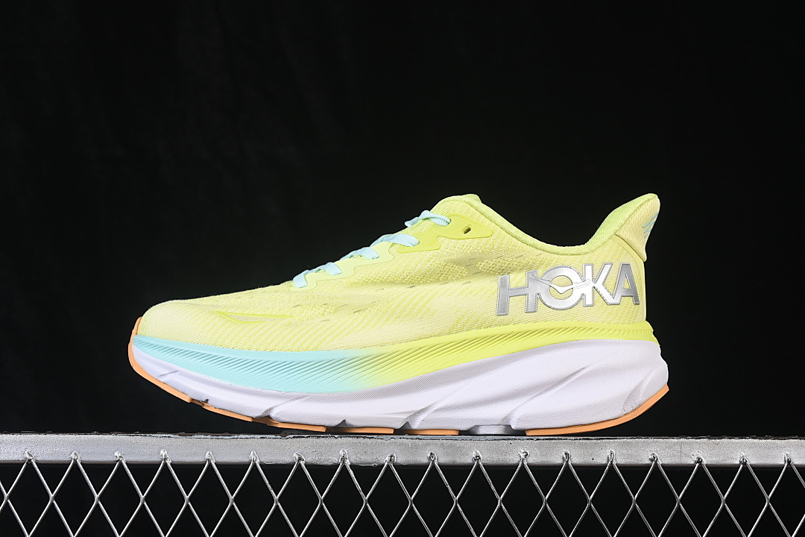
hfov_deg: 27.0
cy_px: 268
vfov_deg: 18.2
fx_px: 1677
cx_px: 402
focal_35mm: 75
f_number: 8
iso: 160
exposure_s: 1/80
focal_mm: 50
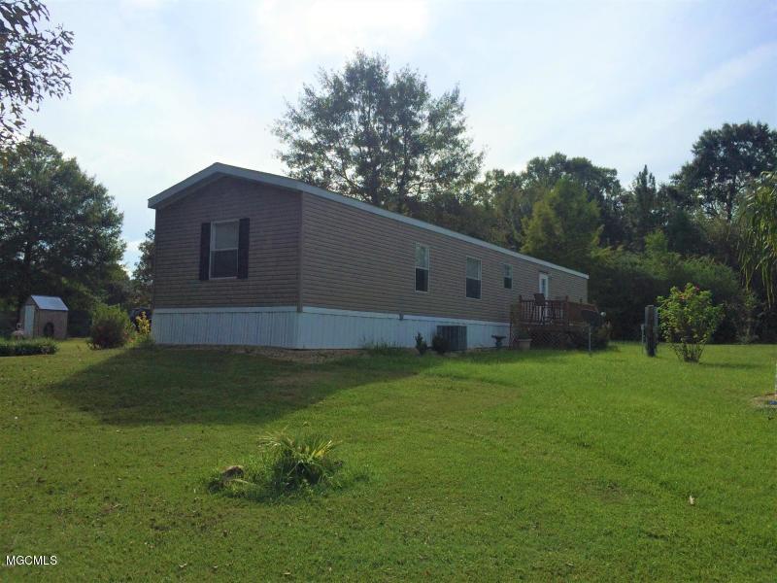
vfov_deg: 48.2
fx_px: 651
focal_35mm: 29
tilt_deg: +4.4
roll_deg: -0.7
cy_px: 292
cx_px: 388
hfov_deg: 61.7
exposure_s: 1/6849
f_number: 2.2
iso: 32
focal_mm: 4.15
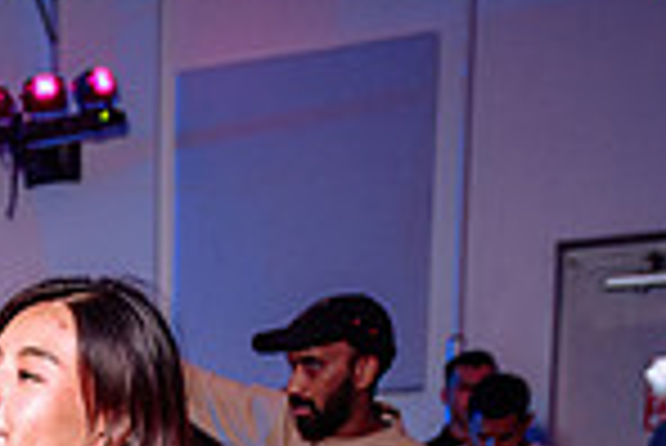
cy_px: 804
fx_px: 1741
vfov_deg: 13.2
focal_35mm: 94
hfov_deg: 19.4
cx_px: -279
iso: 800
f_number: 3.2
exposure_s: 1/50
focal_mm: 24
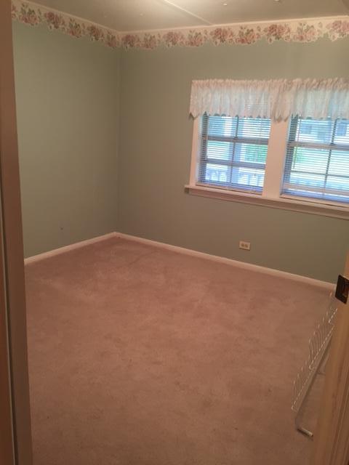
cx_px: 174
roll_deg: -1.9
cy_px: 232
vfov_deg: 61.7
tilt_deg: -15.8
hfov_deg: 48.2
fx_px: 390
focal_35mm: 29
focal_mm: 4.15
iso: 80
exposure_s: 1/30
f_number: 2.2
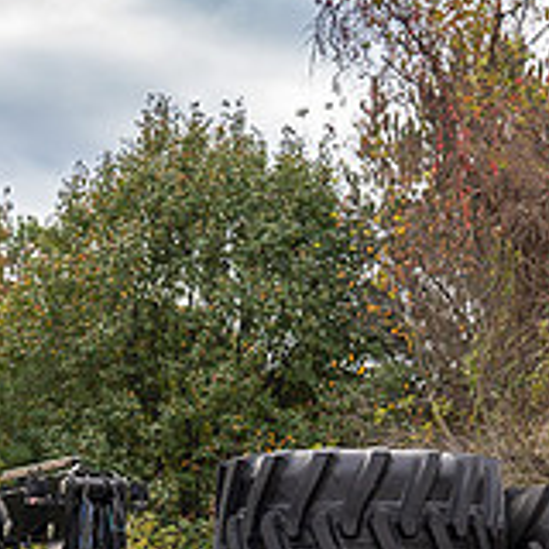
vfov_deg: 15.1
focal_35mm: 114
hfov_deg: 15.3
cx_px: 189
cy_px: 530
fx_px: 2046
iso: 100
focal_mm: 37
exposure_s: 1/125
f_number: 4
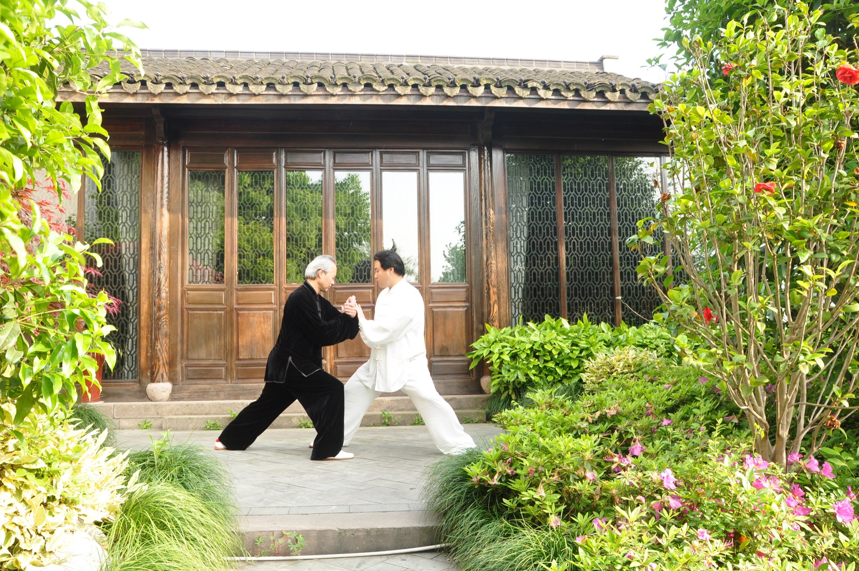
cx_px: 430
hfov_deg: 59.6
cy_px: 286
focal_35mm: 32
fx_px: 751
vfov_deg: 41.6
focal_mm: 21
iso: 400
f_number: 10
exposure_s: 1/30
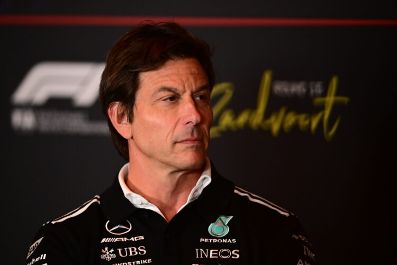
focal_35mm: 400
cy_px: 132
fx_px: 4411
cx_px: 198
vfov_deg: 3.4
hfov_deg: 5.2
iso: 2000
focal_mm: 400
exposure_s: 1/320
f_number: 2.8
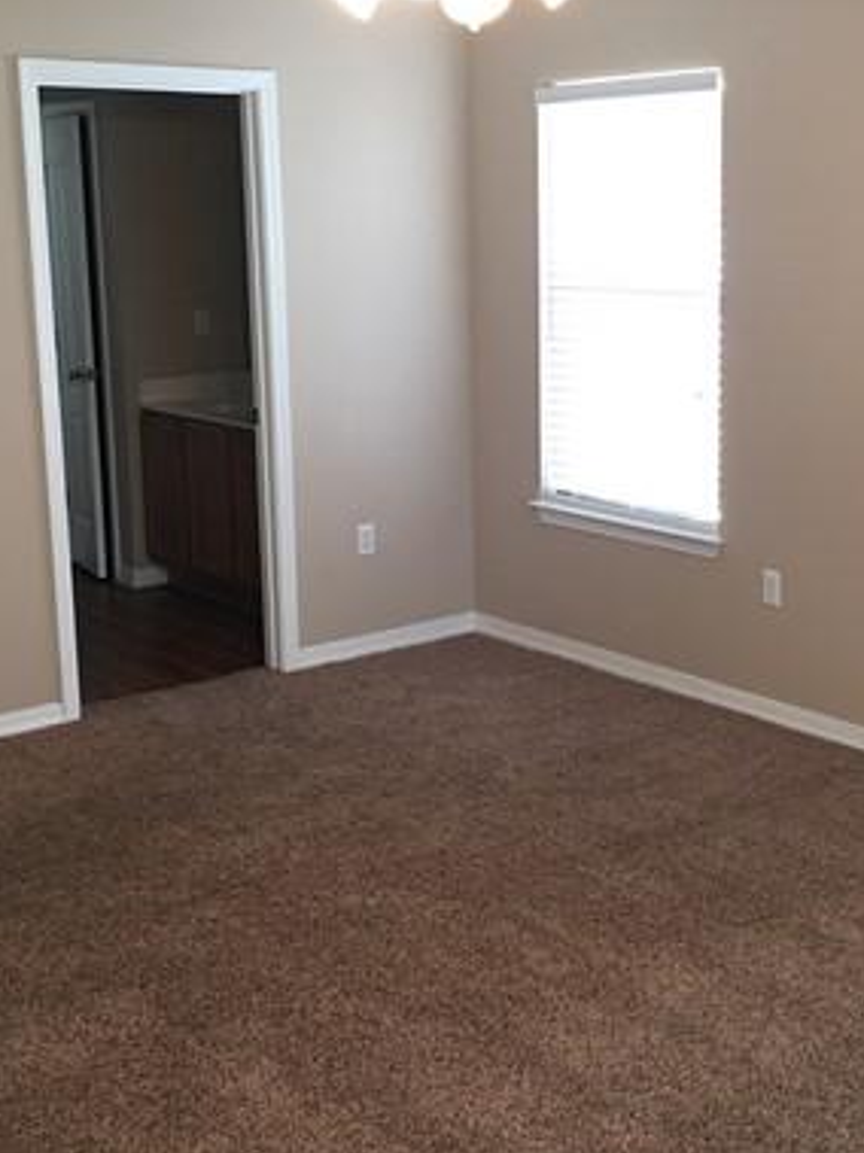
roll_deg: +0.2
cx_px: 557
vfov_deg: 38.9
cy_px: 505
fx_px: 1632
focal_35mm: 49
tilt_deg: -8.6
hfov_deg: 29.5
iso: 80
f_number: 2.2
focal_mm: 4.15
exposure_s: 1/15
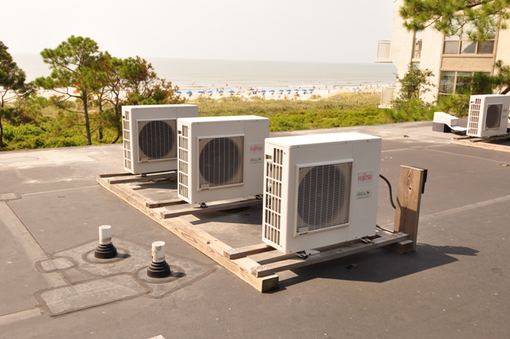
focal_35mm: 36
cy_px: 170
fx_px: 509
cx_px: 255
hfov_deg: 53.2
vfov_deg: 36.8
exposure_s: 1/320
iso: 200
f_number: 9
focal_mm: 24
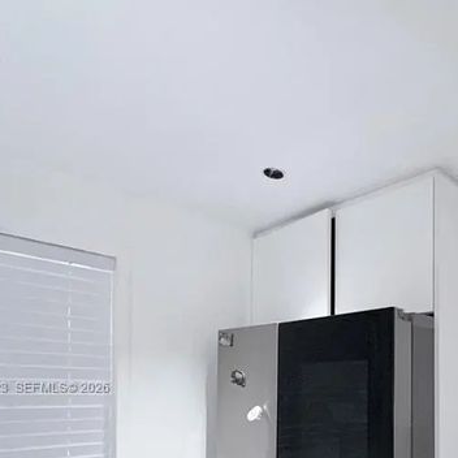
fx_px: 449
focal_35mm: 30
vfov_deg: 49.7
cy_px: 388
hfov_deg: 51.3
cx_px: 354
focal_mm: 2.22
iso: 160
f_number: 2.2
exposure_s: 1/119
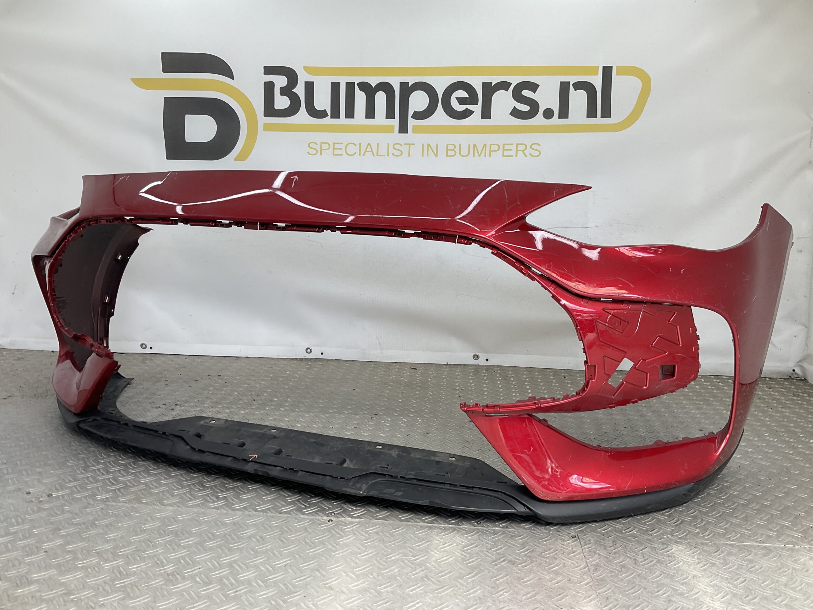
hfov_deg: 61.7
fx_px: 681
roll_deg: -2.8
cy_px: 305
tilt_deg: -8.3
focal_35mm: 29
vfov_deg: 48.2
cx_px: 406
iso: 16
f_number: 1.8
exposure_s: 1/199
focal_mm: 3
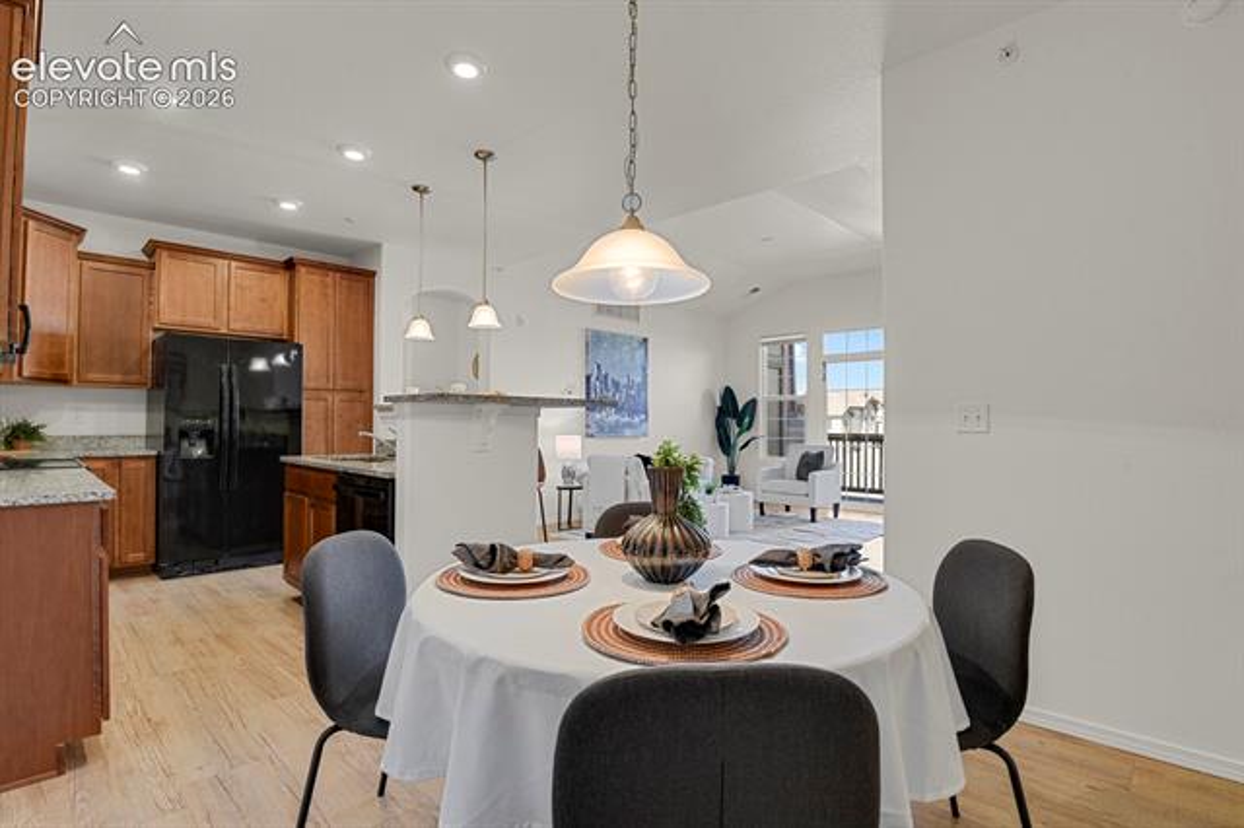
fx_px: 587
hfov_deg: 93.3
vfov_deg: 70.4
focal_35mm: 17
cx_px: 622
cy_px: 414
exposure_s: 1.3
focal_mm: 17
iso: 250
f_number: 8
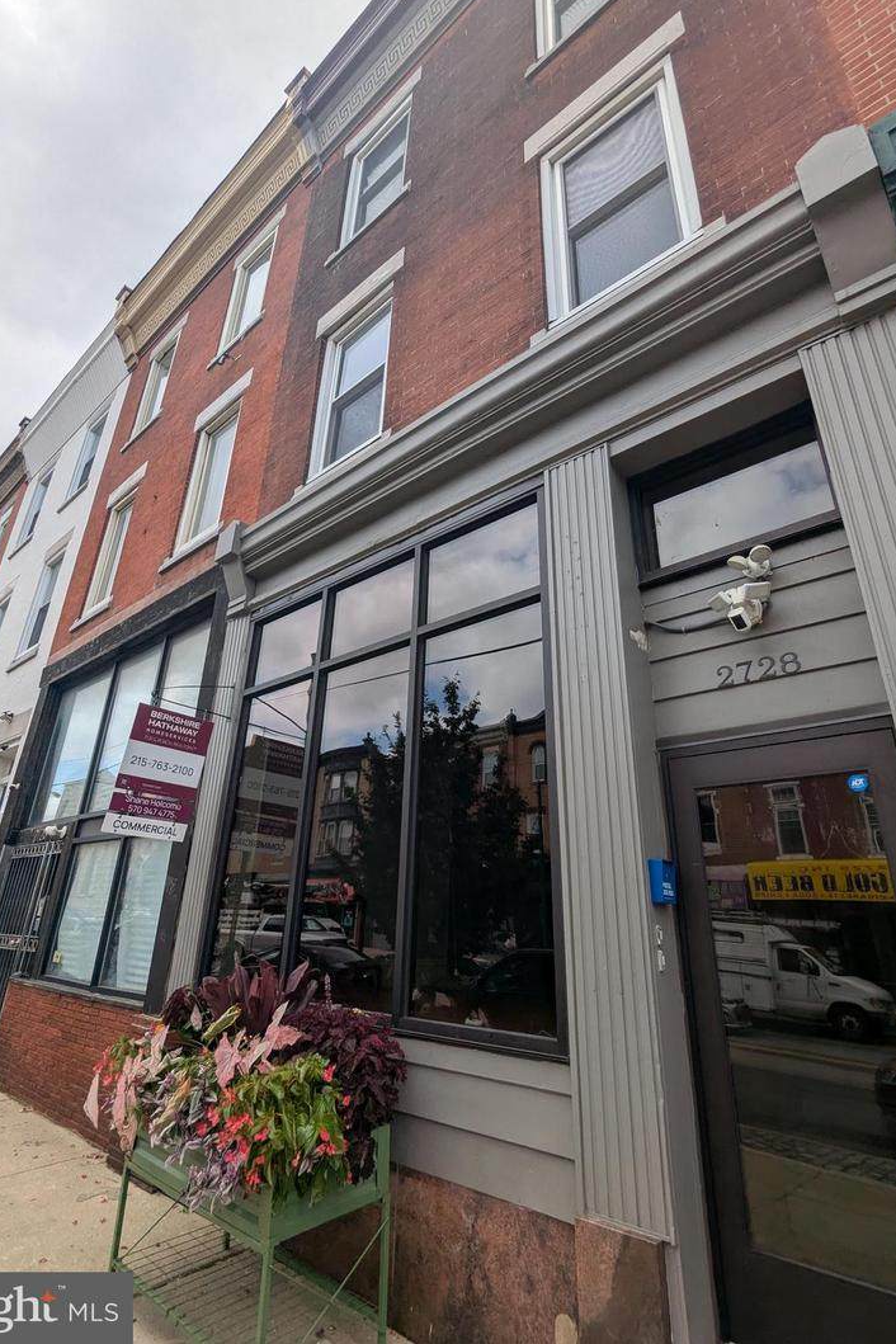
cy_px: 660
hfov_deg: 70.4
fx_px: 635
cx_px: 426
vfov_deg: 93.3
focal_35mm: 17
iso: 49
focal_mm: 2.35
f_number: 2.2
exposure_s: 1/1328
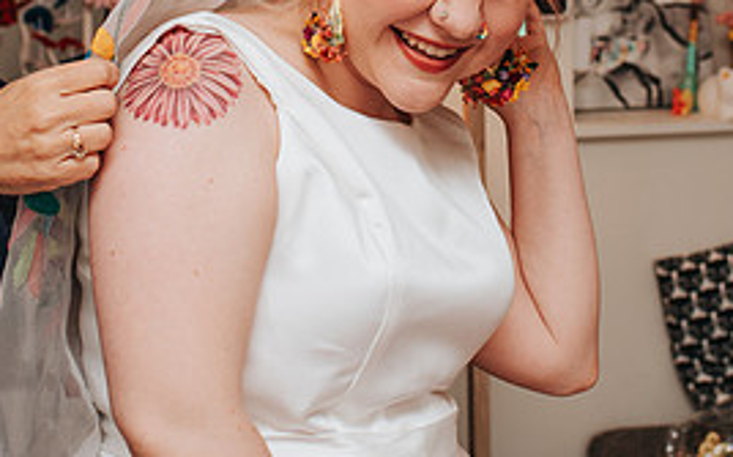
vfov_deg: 14.0
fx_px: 1816
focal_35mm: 91
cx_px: 321
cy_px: -66
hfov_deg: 22.8
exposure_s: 1/160
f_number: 4
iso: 800
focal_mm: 35
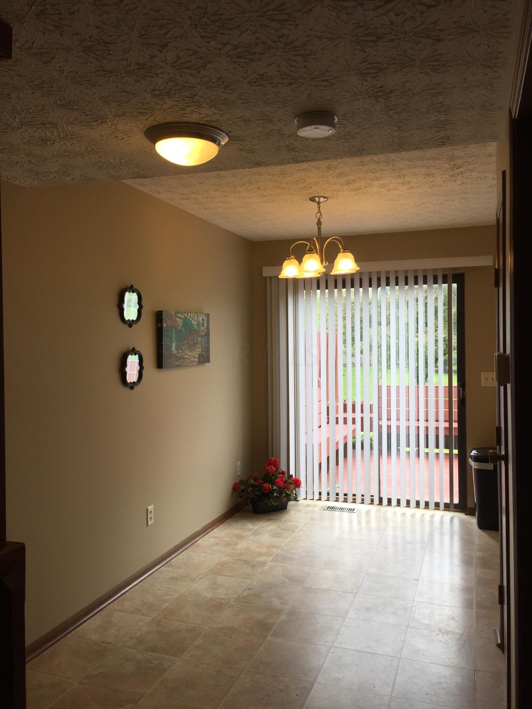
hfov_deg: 48.2
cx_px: 266
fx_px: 594
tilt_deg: -0.3
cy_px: 354
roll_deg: +2.0
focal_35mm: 29
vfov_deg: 61.7
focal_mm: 4.15
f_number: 2.2
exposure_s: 1/170
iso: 32
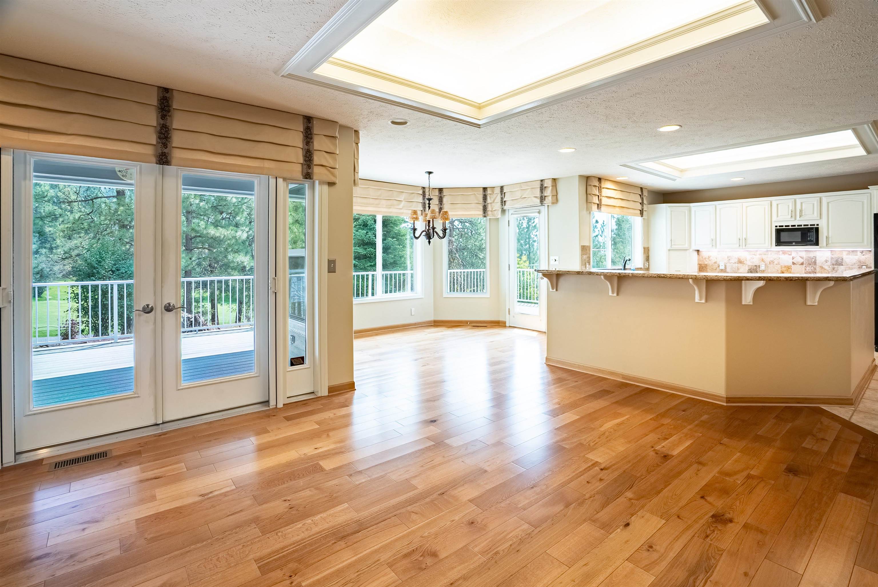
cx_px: 439
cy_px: 294
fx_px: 390
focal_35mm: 16
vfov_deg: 73.8
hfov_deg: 96.7
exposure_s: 1/500
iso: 400
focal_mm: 16
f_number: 8
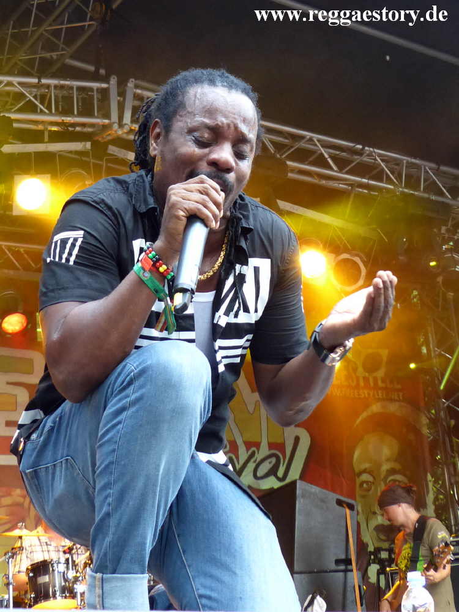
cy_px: 306
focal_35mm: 45
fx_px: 796
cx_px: 230
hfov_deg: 32.2
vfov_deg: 42.1
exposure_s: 1/60
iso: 250
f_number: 2.8
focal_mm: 8.1
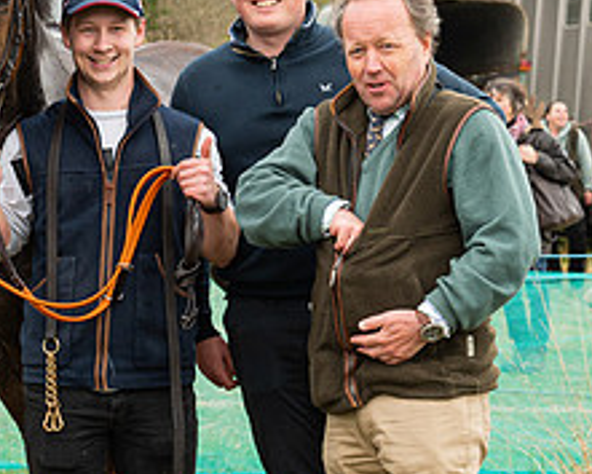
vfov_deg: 10.2
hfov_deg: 12.6
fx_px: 2664
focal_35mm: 152
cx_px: 40
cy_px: 282
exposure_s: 1/250
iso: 400
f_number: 5
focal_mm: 52
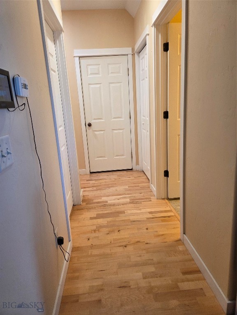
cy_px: 158
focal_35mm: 23
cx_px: 118
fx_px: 210
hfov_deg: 58.9
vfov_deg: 73.9
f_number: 1.8
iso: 250
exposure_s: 1/120
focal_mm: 5.4
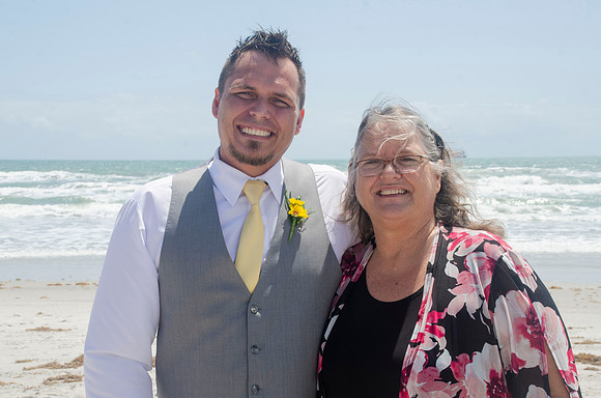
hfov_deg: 33.5
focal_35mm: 60
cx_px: 300
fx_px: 999
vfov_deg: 22.5
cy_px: 199
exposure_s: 1/250
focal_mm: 40
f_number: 11
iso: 100
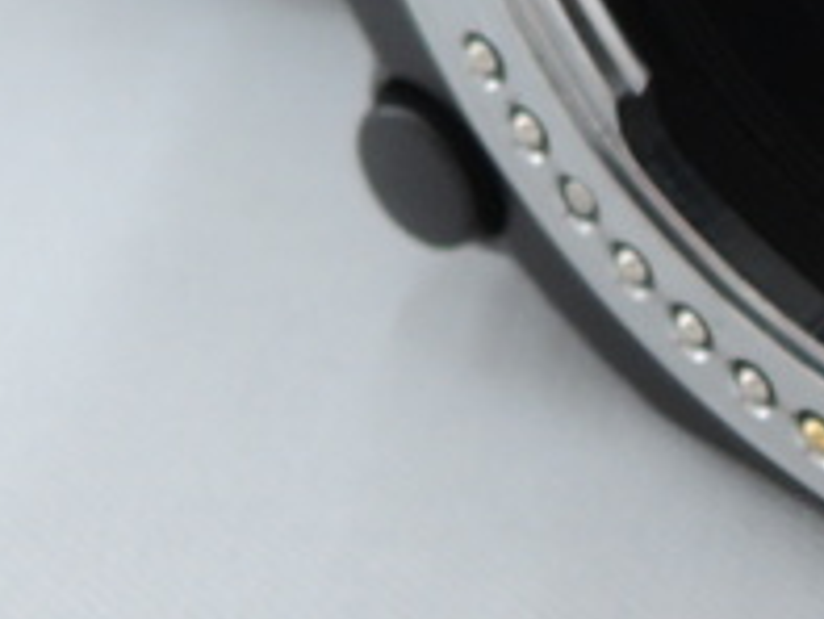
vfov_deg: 9.6
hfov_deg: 13.0
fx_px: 3478
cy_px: -544
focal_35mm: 146
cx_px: 1088
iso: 90
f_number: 2.8
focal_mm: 5.1
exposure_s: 1/30
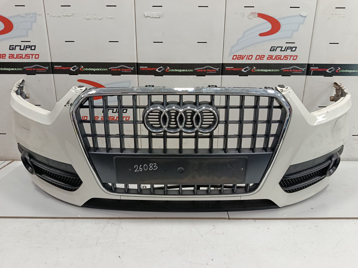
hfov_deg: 71.6
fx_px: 248
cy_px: 134
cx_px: 179
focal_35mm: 24
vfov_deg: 56.8
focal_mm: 5.24
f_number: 1.7
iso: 1145
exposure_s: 1/100
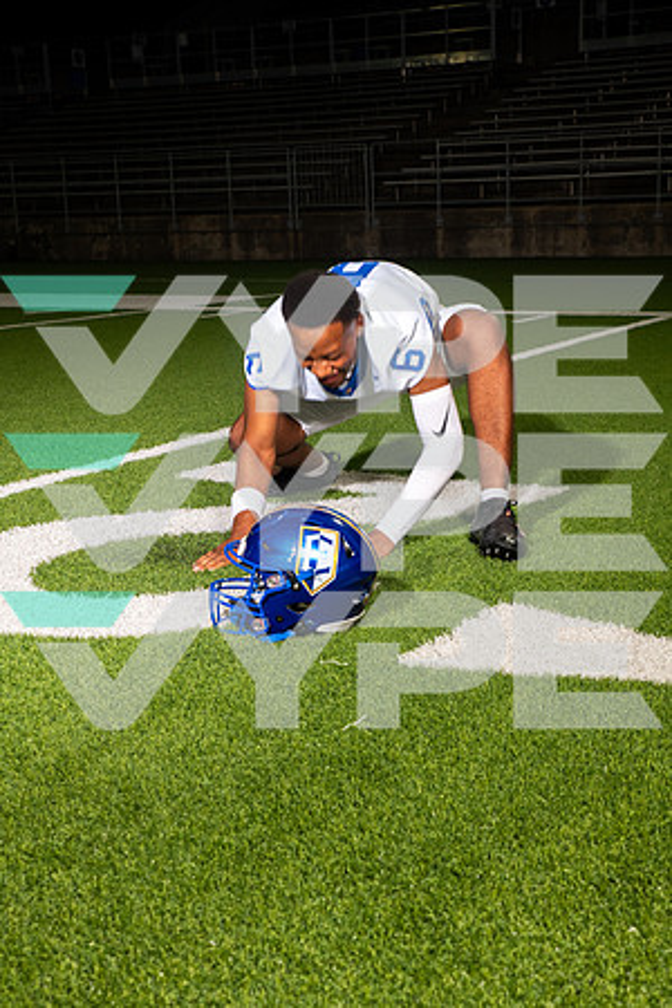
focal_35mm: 52
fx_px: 1456
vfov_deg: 38.2
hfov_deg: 26.0
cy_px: 504
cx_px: 336
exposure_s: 1/320
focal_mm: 52
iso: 800
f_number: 7.1
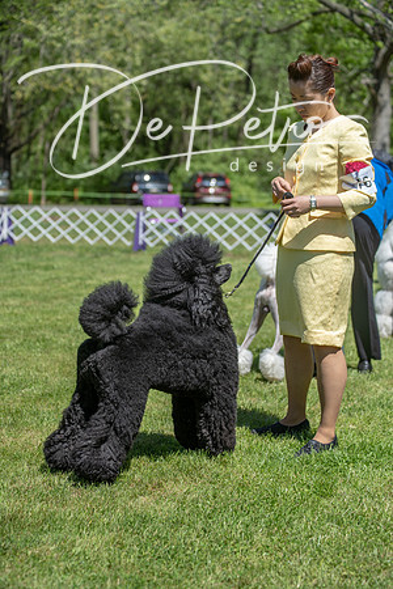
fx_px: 1146
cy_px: 294
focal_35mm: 70
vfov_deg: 28.8
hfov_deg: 19.5
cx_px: 196
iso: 160
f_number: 4
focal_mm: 70
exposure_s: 1/1000
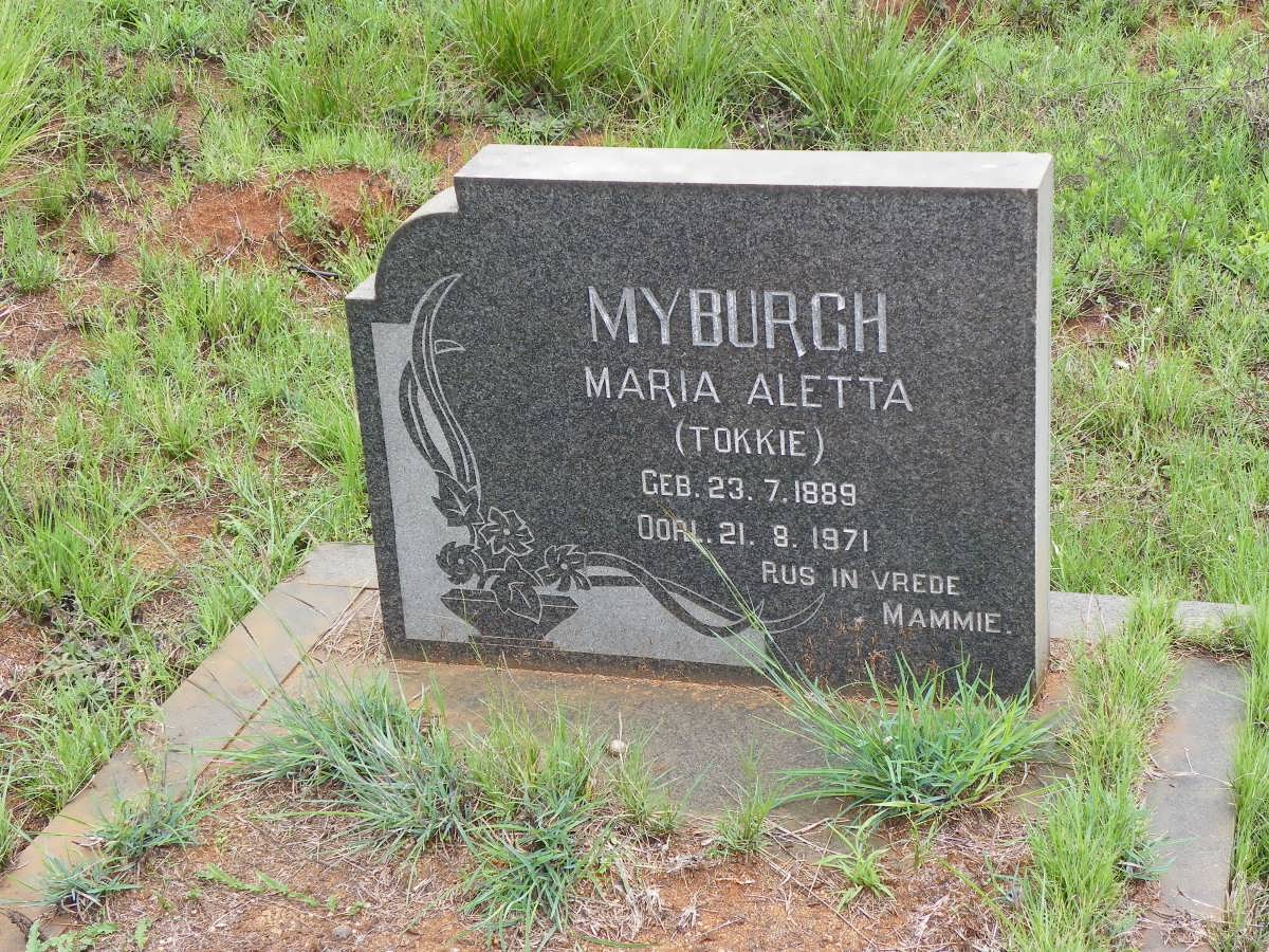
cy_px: 476
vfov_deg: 21.6
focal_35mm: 68
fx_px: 2493
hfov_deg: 28.6
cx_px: 634
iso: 64
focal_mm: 12.1
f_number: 3.5
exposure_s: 1/125
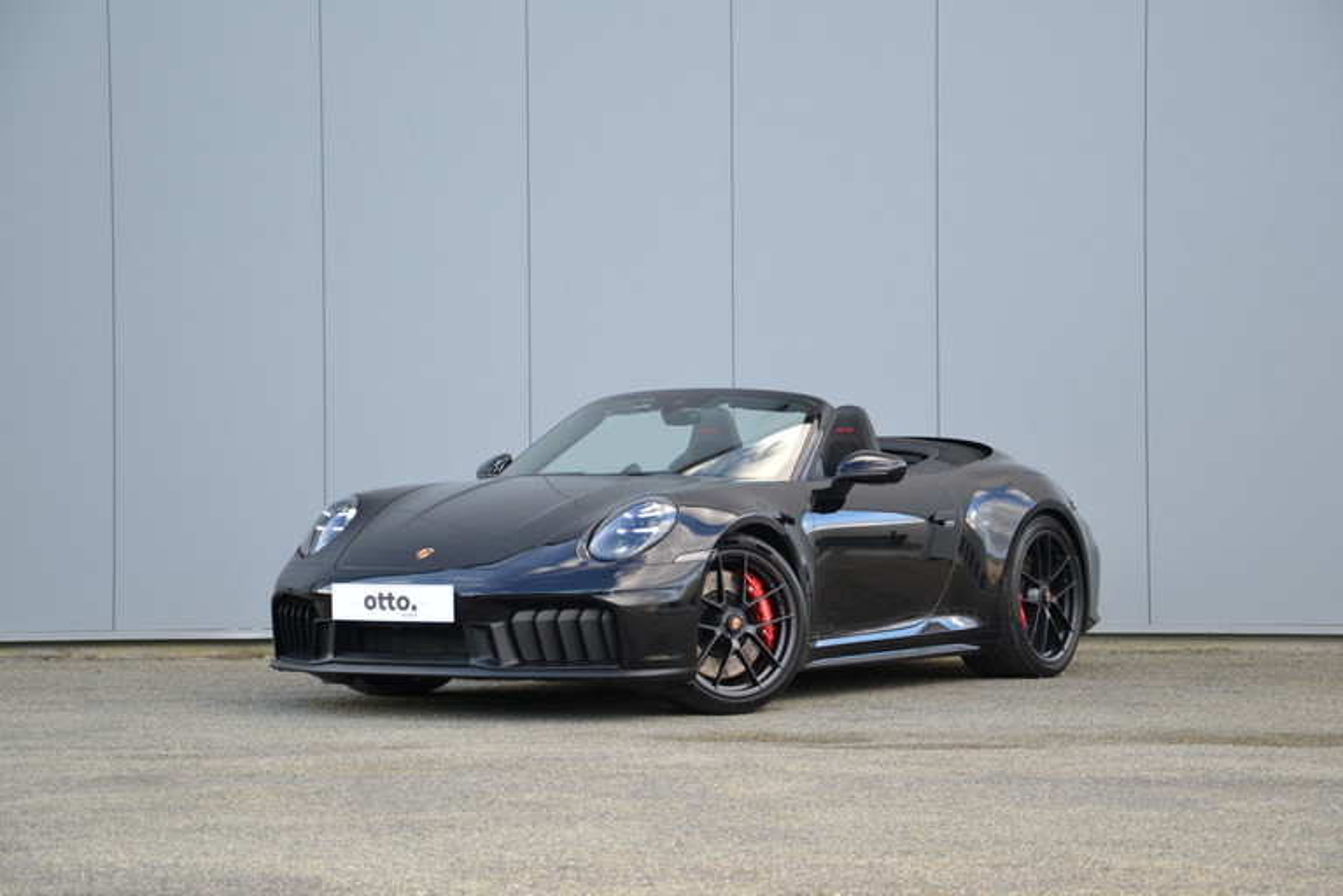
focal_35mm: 93
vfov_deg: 14.7
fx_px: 3471
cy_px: 448
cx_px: 672
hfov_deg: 21.9
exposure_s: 1/125
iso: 320
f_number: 5.6
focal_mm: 62
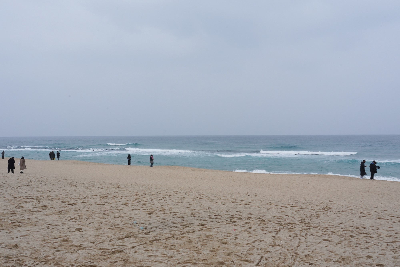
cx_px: 200
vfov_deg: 46.4
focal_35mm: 28
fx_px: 311
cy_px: 134
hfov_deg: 65.5
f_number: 20
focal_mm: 28
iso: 800
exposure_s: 1/100
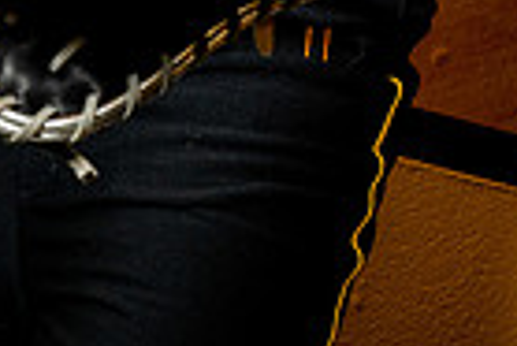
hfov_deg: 12.7
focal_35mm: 162
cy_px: -424
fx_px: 2329
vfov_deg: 8.0
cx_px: 179
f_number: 8
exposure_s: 1/200
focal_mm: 50
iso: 400
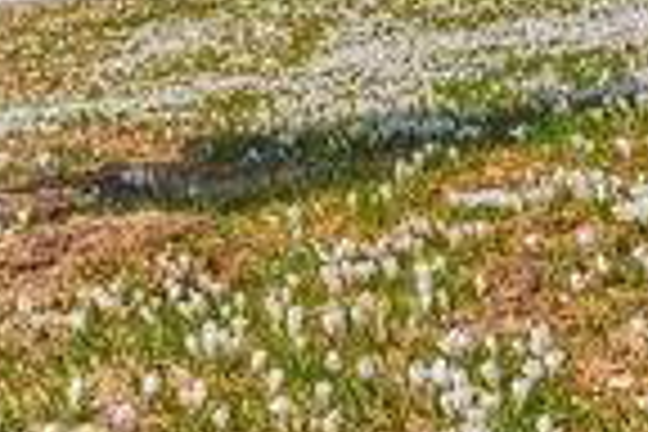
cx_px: 536
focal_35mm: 125
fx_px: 2250
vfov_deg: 9.9
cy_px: -513
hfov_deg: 16.3
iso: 64
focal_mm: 24
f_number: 11
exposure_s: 1/320
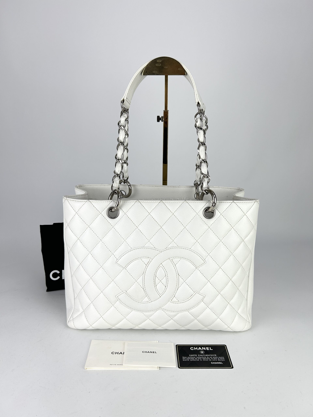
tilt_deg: -15.9
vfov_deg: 67.3
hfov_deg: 53.1
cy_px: 208
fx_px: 313
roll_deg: -2.0
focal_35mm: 26
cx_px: 156
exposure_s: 1/383
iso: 50
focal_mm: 5.7
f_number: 1.5
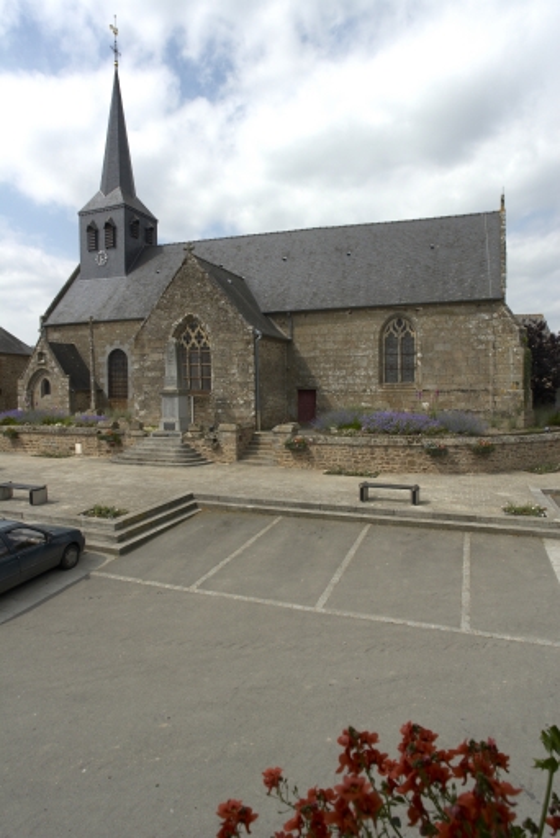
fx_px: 489
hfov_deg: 59.6
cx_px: 280
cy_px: 419
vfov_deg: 81.2
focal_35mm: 21
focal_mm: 14
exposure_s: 1/200
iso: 100
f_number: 11
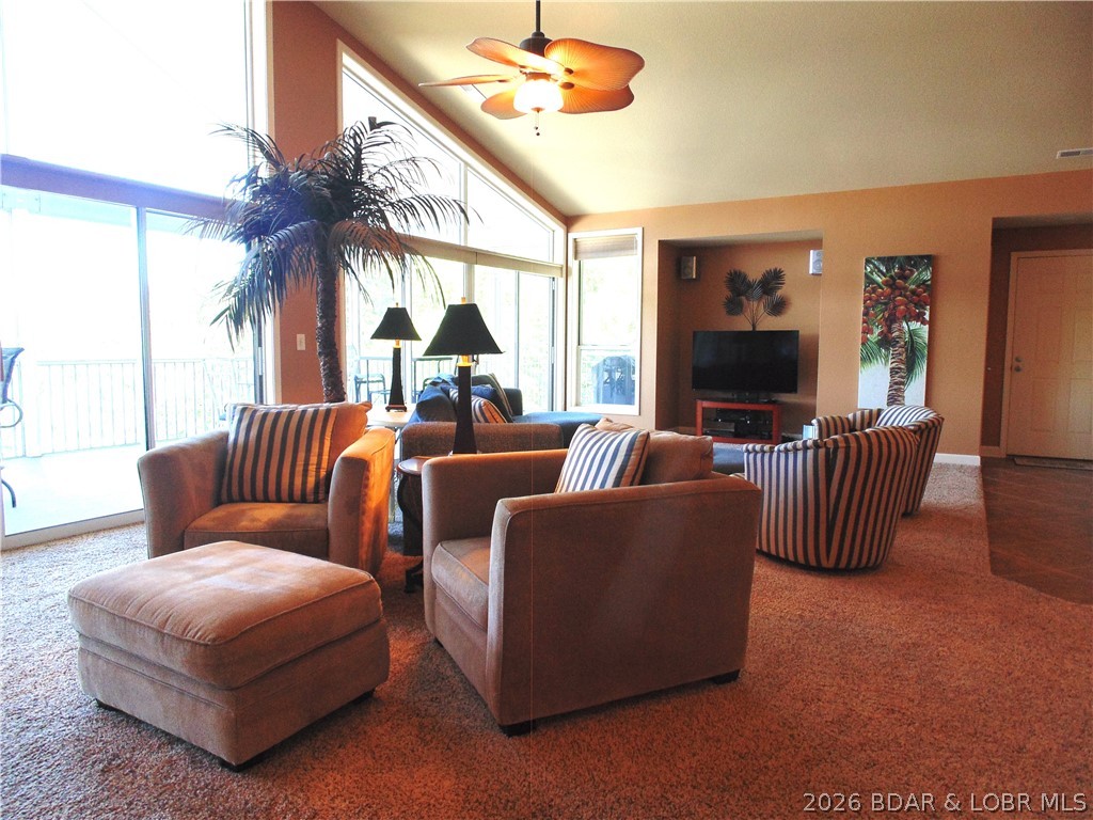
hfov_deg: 76.4
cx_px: 546
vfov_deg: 61.1
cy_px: 410
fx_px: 695
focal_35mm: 22
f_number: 3.1
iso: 100
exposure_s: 1/30
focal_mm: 4
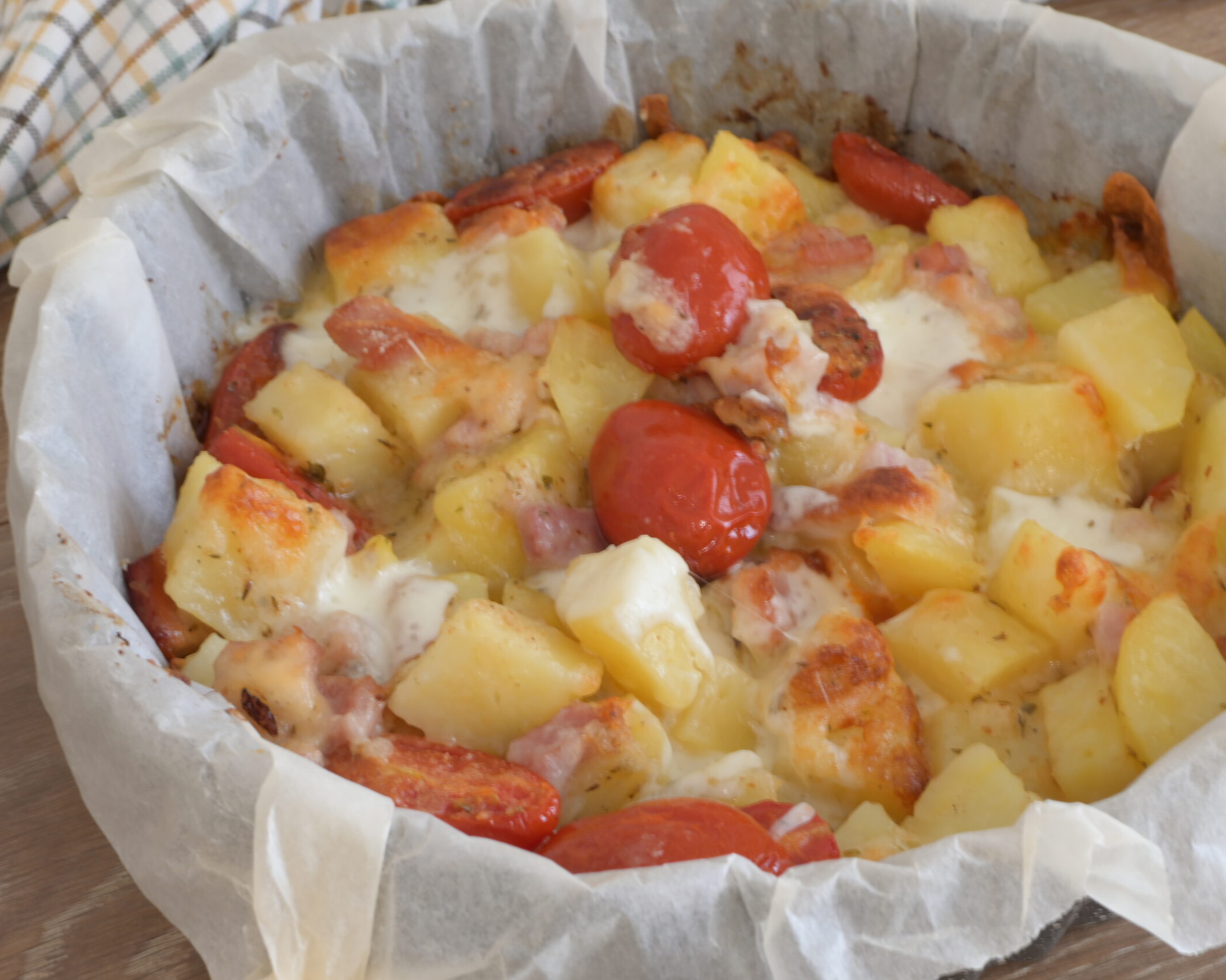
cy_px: 491
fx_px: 2141
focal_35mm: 59
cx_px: 707
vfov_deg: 25.8
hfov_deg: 31.9
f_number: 11
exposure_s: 1/1.6
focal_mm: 35
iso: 125
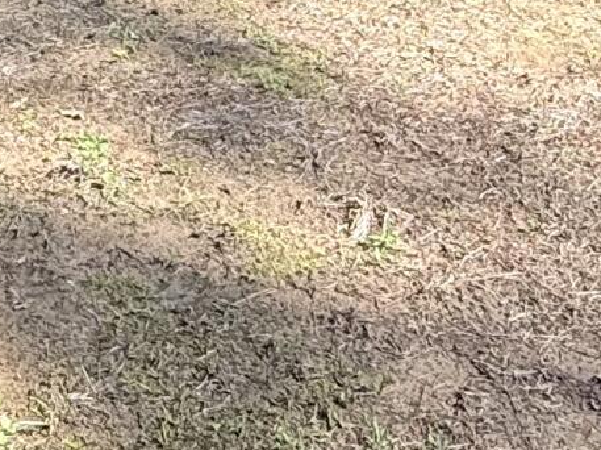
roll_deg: +3.6
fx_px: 1596
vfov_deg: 14.7
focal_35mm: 92
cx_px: -67
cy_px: -272
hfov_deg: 20.3
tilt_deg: -16.8
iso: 50
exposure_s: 1/442
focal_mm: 2.22
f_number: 2.2
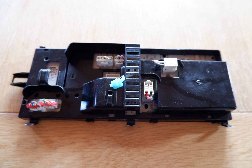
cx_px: 131
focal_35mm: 24
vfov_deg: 53.1
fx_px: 168
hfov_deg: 73.7
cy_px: 87
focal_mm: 15
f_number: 3.5
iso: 3200
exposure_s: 1/15
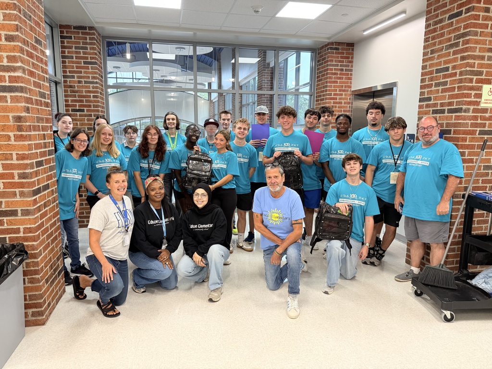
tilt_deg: -9.8
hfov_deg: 71.6
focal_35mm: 24
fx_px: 341
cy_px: 184
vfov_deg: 56.8
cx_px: 246
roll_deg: +0.0
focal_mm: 6.76
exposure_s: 1/120
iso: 250
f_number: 1.78
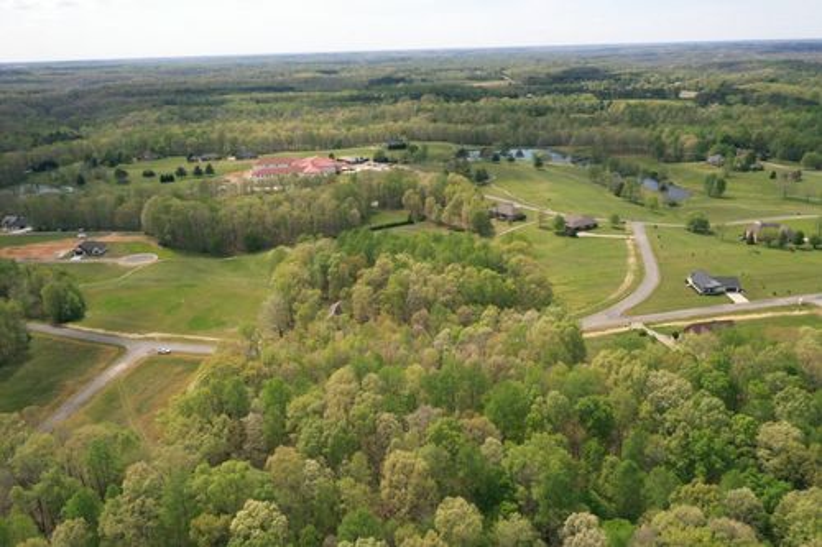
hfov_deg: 65.5
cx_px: 411
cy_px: 274
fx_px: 639
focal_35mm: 28
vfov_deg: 46.4
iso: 1600
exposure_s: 1/640
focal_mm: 10.26
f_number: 6.3
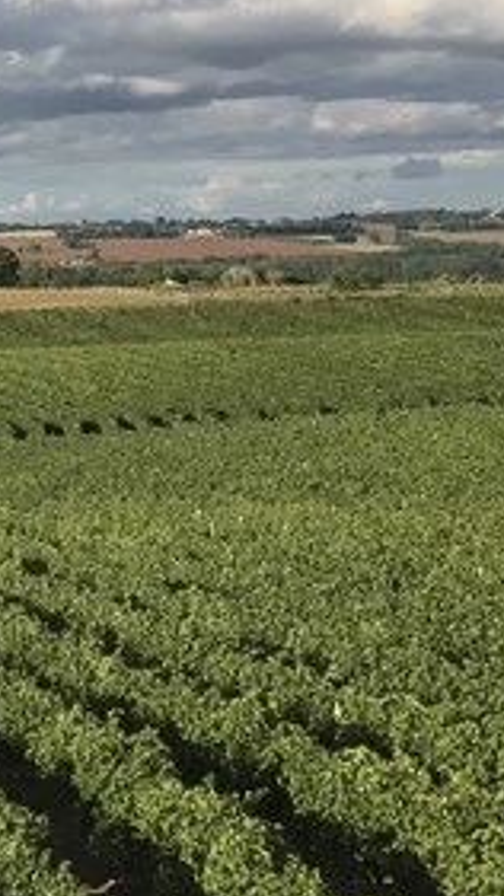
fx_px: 2068
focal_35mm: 87
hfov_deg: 12.2
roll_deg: +1.3
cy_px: 131
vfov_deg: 23.9
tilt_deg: +2.9
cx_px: -533
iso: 20
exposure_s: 1/2907
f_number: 1.8
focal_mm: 3.99
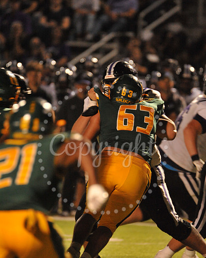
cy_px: 149
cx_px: 103
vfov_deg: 2.8
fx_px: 5192
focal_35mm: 681
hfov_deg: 2.3
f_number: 6.3
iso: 6400
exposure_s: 1/200
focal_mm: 600
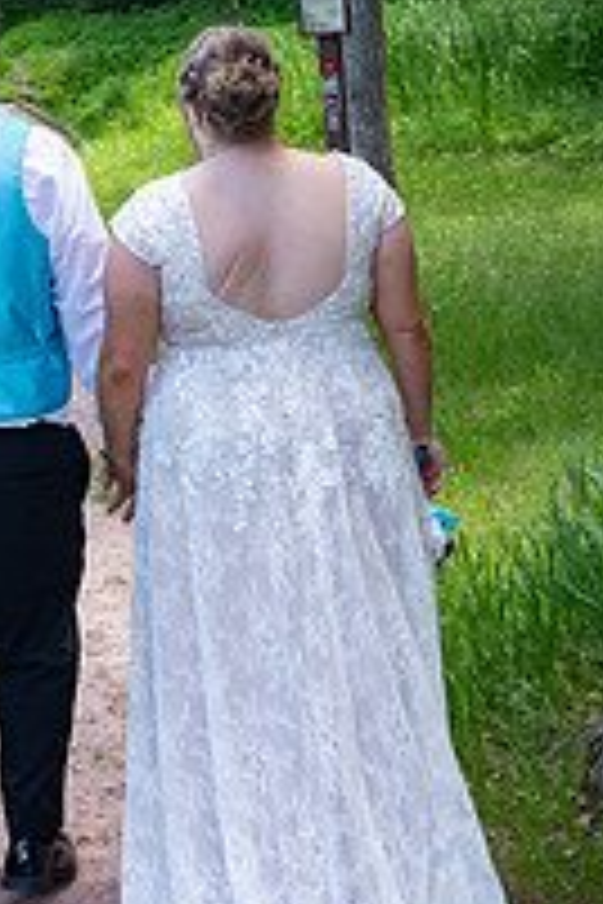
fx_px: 2135
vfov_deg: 23.8
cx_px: 81
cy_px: 324
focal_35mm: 85
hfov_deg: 15.9
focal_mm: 38
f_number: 5
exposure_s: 1/125
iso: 100
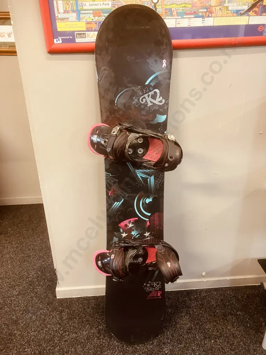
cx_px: 133
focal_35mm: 28
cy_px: 178
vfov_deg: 63.4
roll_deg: +1.9
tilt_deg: -25.5
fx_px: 287
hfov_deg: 49.7
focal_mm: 3.99
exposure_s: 1/33
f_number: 1.8
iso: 250
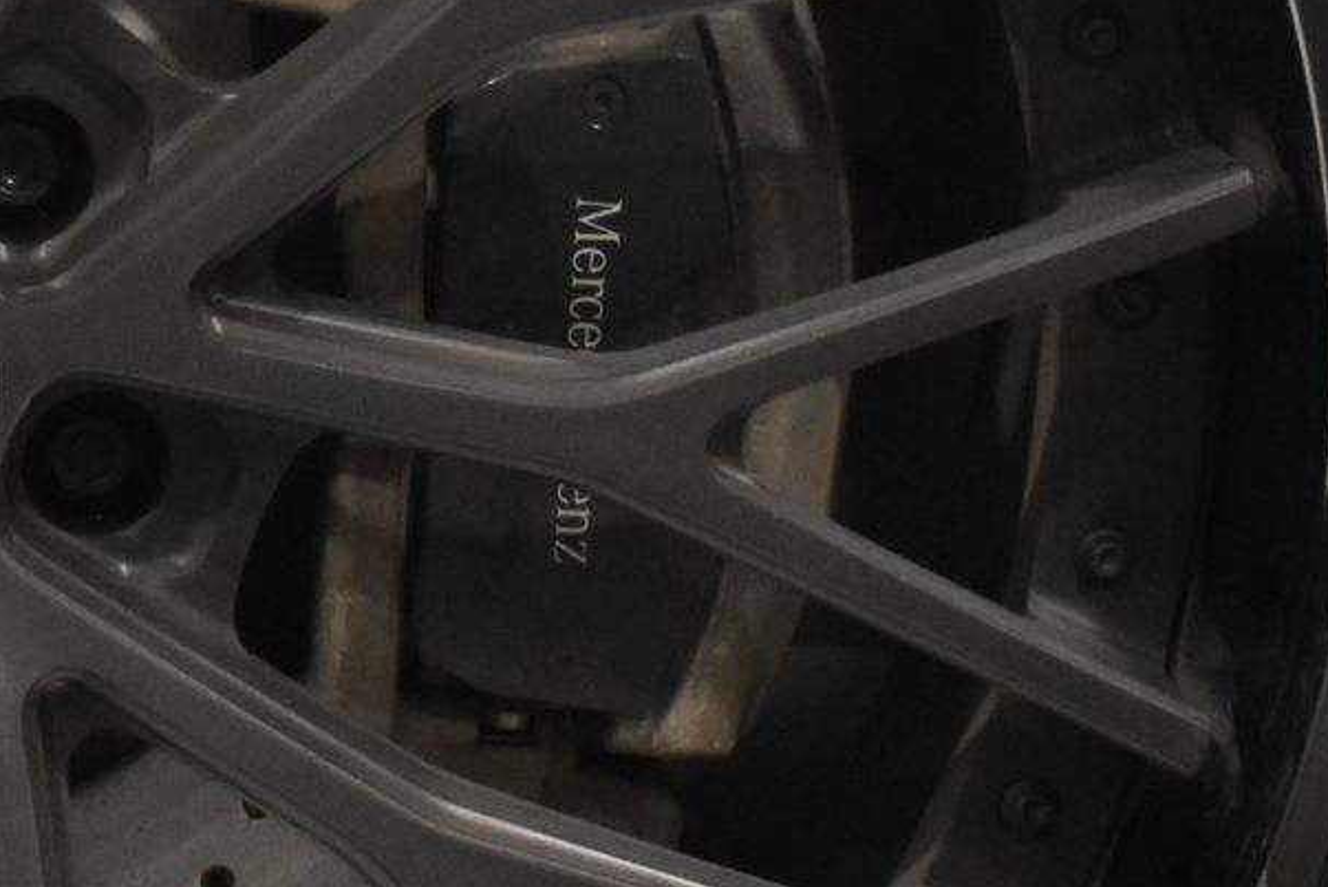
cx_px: -143
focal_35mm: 204
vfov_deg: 6.7
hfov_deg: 10.0
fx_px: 7529
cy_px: 374
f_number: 8
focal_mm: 32
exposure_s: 1/50
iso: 2500
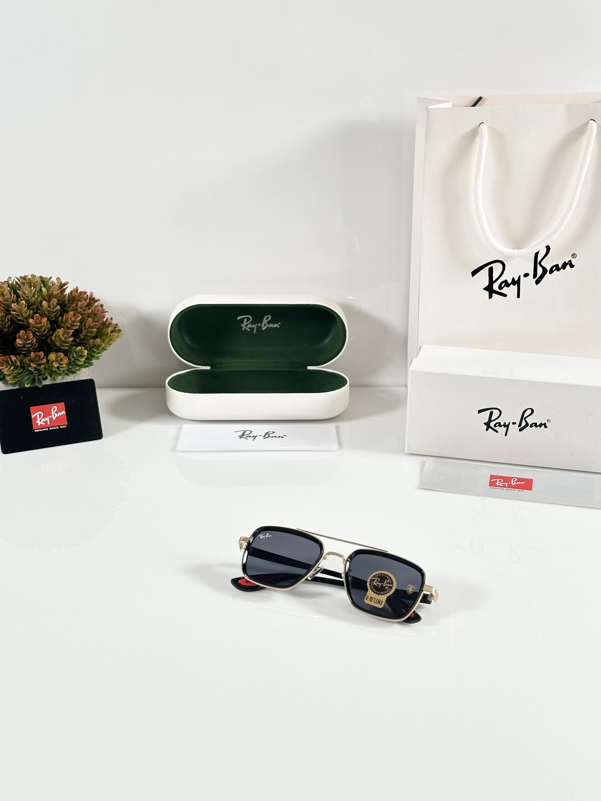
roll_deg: -0.3
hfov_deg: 30.3
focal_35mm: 48
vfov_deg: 39.7
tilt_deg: -23.9
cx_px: 300
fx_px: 1111
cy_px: 400
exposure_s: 1/100
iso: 80
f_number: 1.78
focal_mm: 6.86
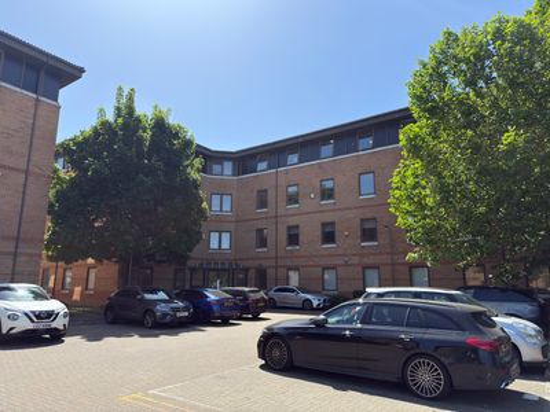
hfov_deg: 71.6
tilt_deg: +11.1
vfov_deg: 56.8
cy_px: 206
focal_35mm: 24
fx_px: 381
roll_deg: -0.8
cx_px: 275
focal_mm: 6.76
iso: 64
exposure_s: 1/3135
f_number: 1.78
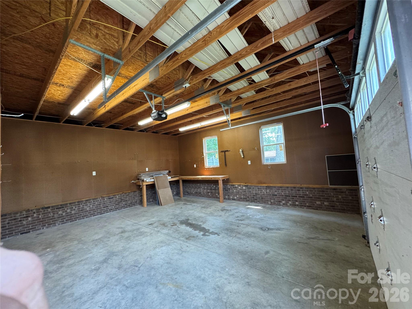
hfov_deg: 102.1
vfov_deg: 85.7
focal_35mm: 14
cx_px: 206
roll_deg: +4.0
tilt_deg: +1.1
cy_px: 154
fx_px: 167
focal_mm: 2.22
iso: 250
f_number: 2.2
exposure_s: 1/60
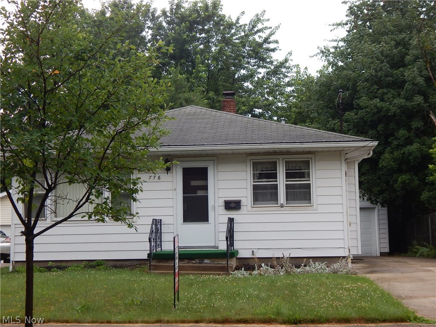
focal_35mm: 61
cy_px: 164
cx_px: 218
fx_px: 768
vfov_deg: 24.0
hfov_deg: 31.7
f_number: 4
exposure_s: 1/320
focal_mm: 10.9
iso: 125
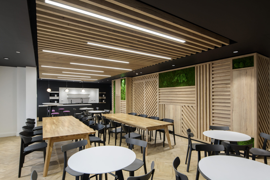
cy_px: 90
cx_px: 135
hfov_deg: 86.9
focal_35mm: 19
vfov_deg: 64.5
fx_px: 142
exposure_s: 1/2.5
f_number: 11
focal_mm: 19
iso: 160
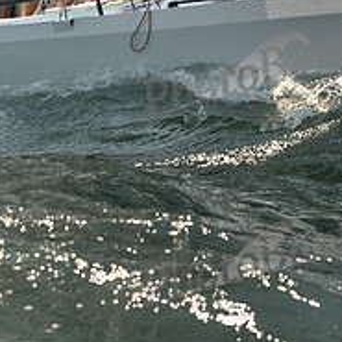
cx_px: 48
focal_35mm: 187
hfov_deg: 9.3
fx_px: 2090
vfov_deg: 9.3
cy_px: -1
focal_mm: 70
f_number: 5.6
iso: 250
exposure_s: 1/640
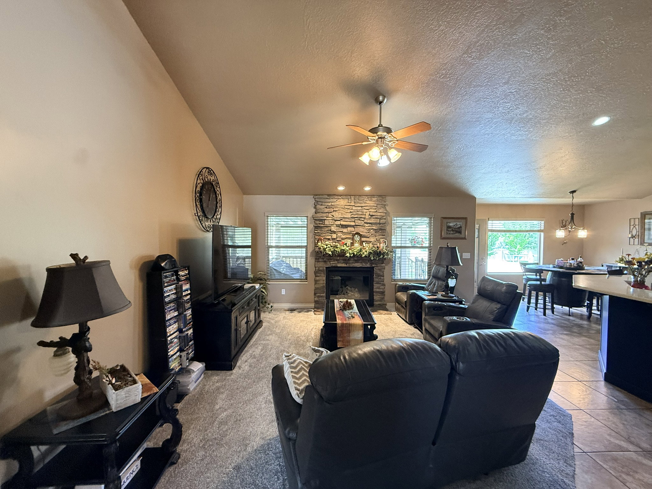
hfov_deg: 102.1
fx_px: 264
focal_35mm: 14
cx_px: 326
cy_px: 244
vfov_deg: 85.7
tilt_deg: -1.7
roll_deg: -0.5
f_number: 2.2
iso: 500
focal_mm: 2.22
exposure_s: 1/60
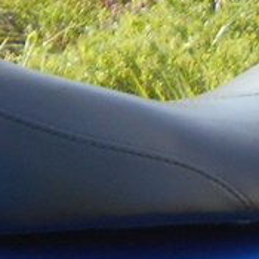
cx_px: 579
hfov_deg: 6.3
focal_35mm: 266
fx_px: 2252
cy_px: 420
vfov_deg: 6.5
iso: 80
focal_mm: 7.7
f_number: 4.2
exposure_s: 1/250
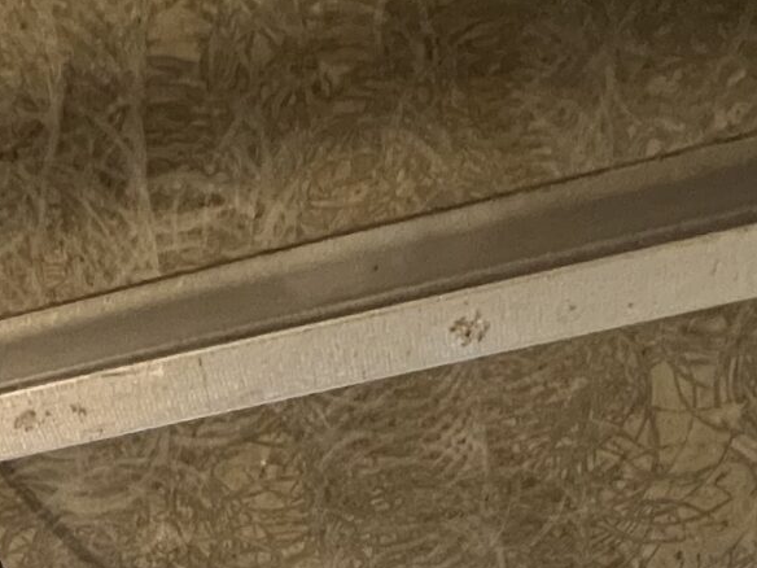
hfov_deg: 33.5
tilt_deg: +36.1
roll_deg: -2.9
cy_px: 1050
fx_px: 1247
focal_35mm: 57
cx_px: 261
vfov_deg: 19.0
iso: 400
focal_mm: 1.57
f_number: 1.8
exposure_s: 1/60
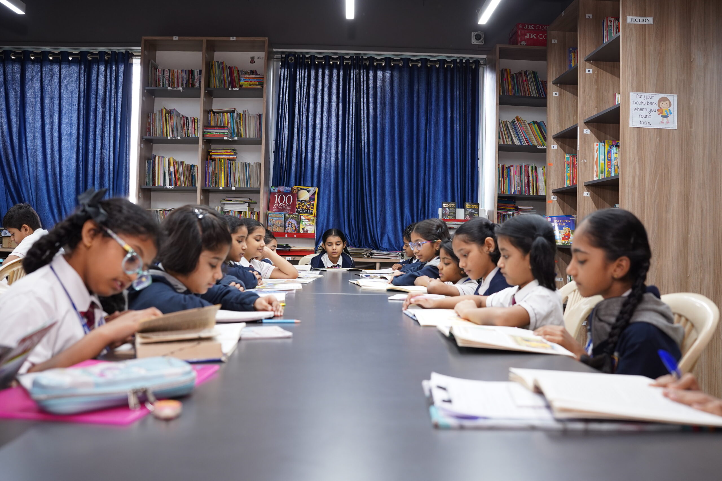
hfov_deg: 54.4
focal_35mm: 35
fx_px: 702
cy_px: 240
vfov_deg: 37.9
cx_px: 361
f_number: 4
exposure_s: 1/80
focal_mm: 35
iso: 1000
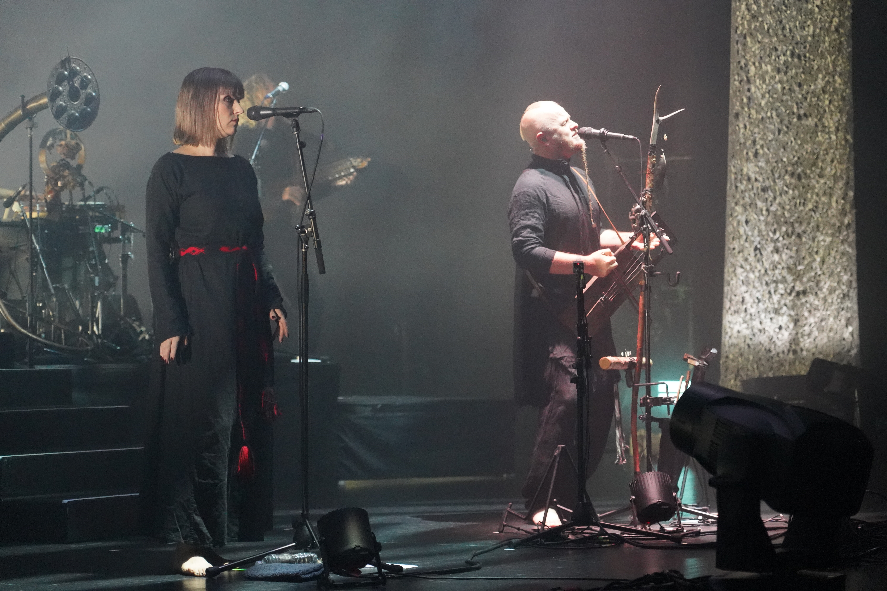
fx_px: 2587
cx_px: 444
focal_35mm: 105
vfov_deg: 13.0
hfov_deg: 19.5
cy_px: 296
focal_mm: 105
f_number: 4
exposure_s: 1/160
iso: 12800
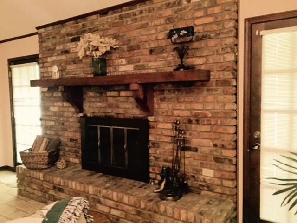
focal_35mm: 29
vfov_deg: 48.2
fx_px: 249
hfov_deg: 61.7
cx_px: 148
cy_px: 112
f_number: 2.2
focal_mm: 4.15
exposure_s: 1/15
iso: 1250
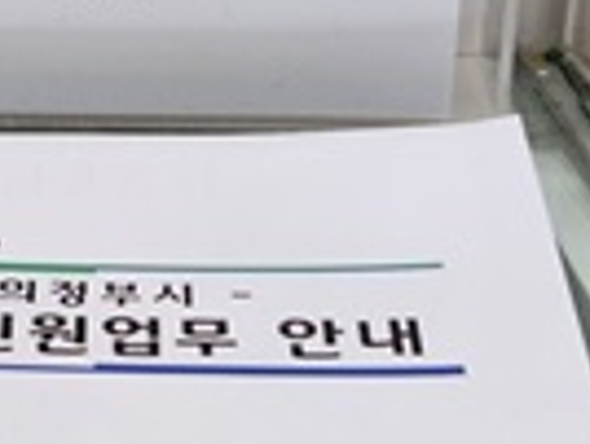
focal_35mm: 137
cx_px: -18
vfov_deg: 10.8
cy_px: 40
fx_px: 2339
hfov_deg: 14.1
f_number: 1.8
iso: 80
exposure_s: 1/120
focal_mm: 5.4
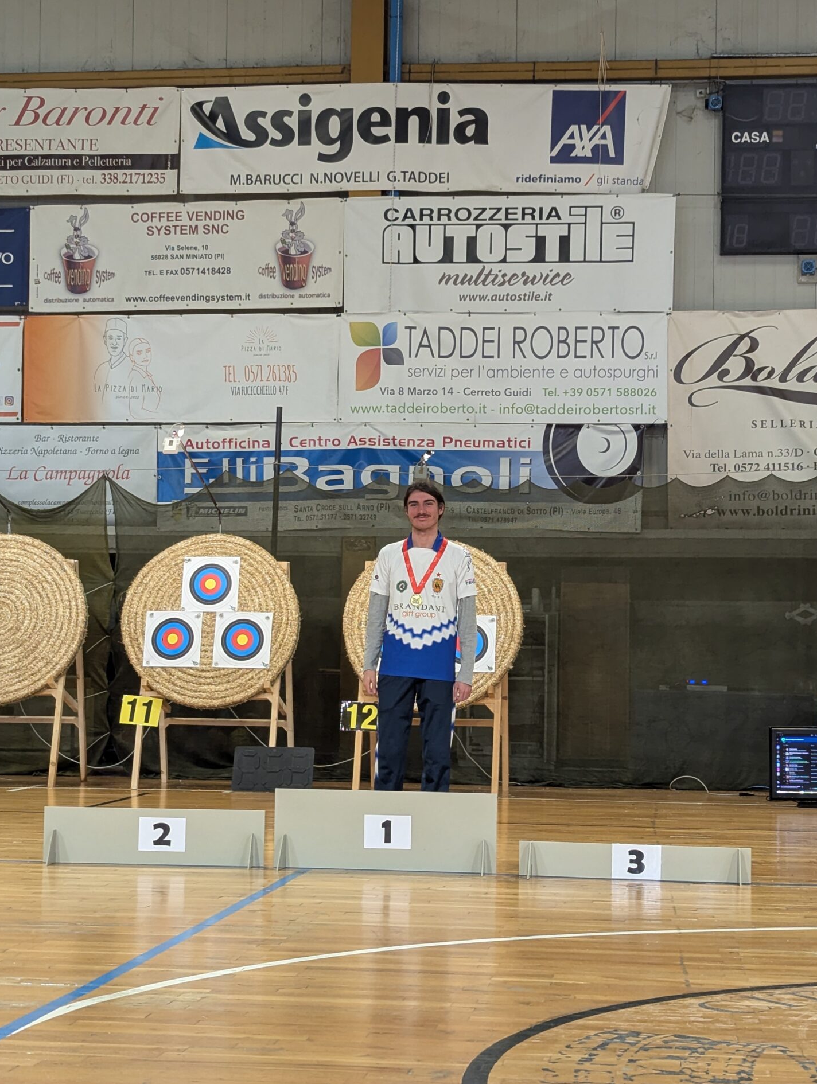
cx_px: 438
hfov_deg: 22.6
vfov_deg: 29.7
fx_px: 2040
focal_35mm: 65
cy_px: 633
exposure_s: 1/33.3
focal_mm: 6.81
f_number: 1.85
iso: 83
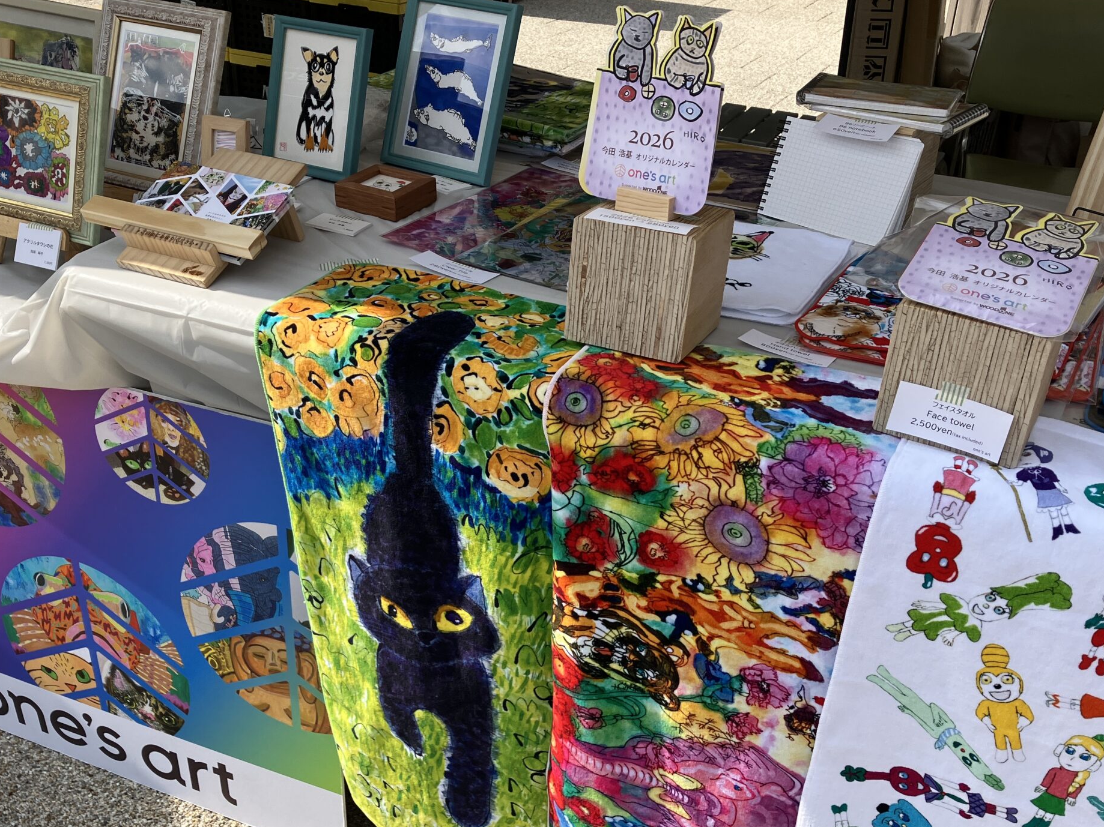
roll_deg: -2.2
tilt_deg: -30.5
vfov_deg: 36.7
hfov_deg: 47.9
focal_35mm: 39
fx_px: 1244
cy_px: 485
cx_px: 530
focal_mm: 3.99
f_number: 1.8
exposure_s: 1/1736
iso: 32
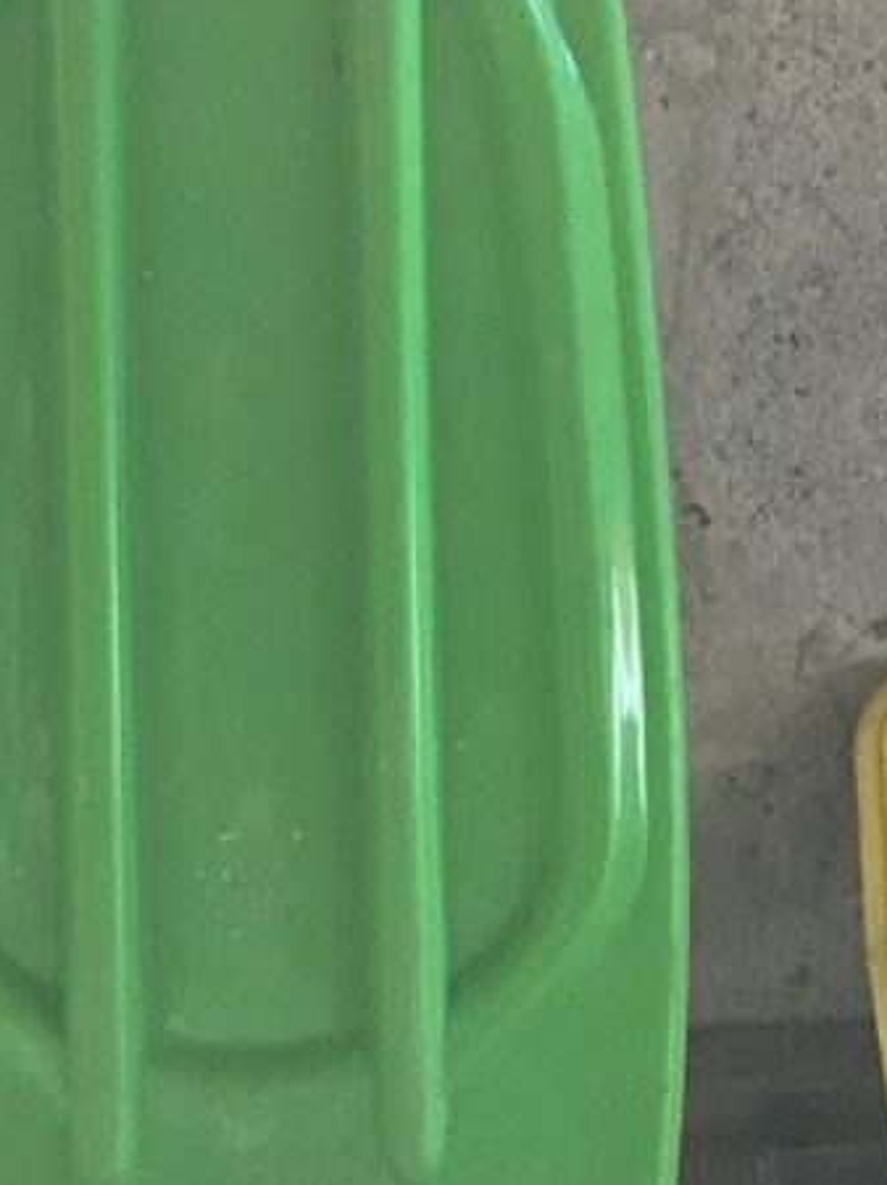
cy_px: 425
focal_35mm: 86
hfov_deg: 17.1
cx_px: 553
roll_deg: -2.9
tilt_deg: -24.5
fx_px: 2941
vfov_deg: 22.7
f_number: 2.2
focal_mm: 4.15
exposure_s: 1/17
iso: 250
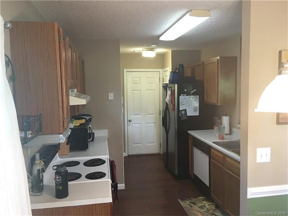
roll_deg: +0.2
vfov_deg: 48.2
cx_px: 144
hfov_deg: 61.7
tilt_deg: -4.0
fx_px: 241
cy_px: 108
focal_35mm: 29
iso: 64
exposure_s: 1/15
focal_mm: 4.15
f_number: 2.2
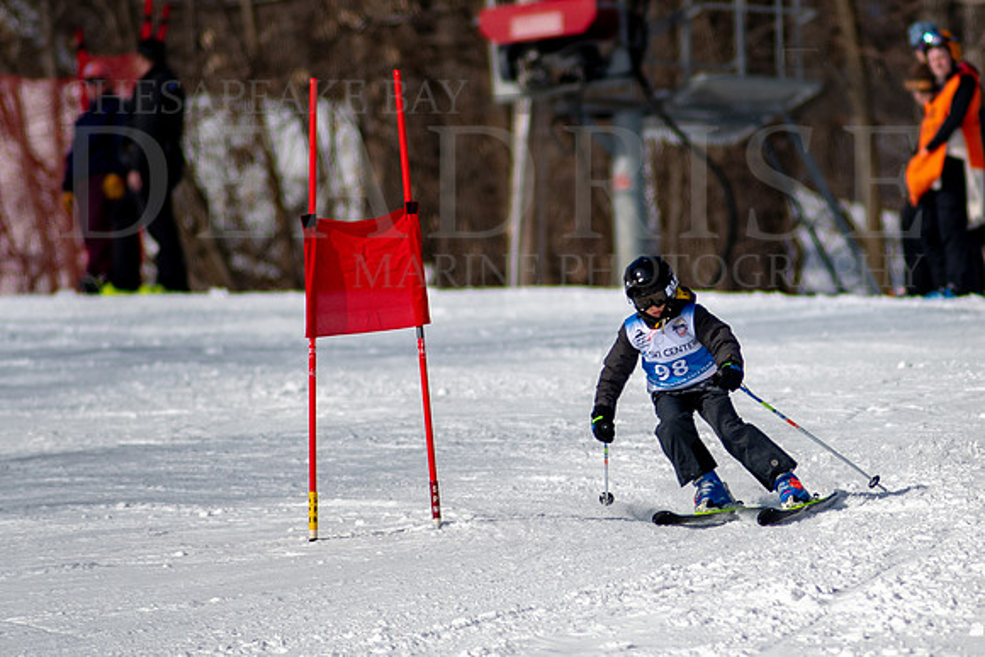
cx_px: 732
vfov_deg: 1.9
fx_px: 20115
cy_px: 337
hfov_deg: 2.8
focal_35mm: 735
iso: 100
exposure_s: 1/6400
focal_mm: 300
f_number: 2.8
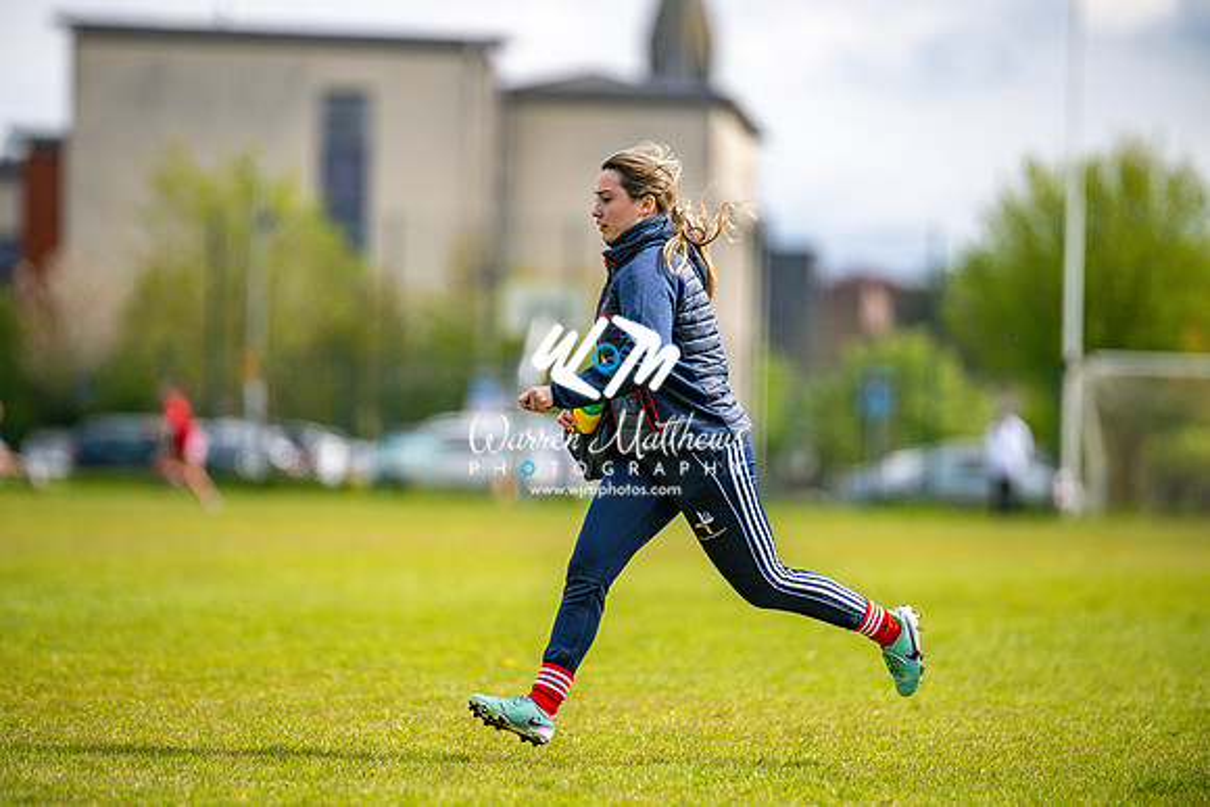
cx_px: 605
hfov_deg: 6.9
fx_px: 10085
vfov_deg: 4.6
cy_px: 404
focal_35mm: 300
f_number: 2.8
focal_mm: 300
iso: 220
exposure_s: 1/6400
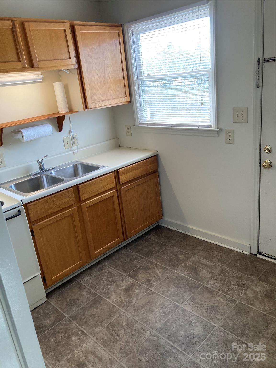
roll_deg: +5.7
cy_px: 184
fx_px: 298
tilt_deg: -19.3
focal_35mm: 28
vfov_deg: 63.4
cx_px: 138
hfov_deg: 49.7
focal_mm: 3.99
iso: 80
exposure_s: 1/60
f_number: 1.8
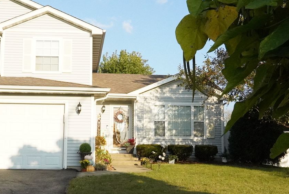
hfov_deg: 38.1
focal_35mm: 52
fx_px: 418
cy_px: 114
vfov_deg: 26.0
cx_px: 126
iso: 6400
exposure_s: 1/4000
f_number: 9.5
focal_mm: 18
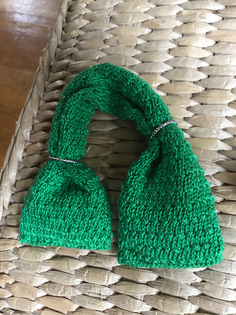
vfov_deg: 58.4
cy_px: 158
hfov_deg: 45.4
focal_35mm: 31
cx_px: 118
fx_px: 282
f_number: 2.4
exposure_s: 1/30
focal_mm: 3.3
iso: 50
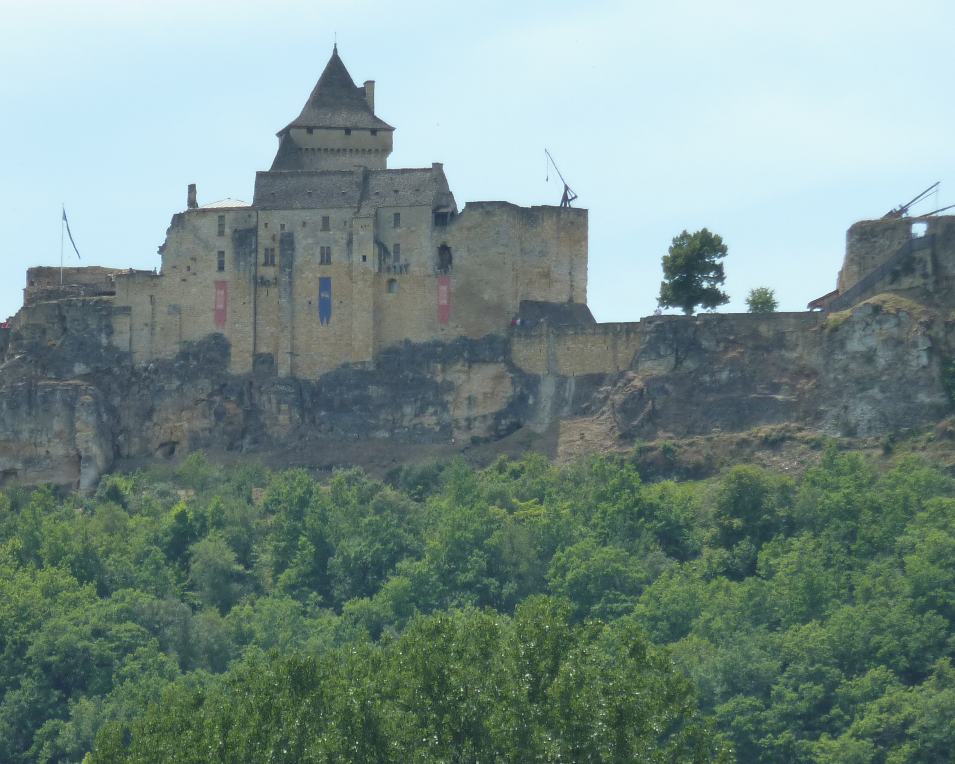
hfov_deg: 5.1
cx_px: 321
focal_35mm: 379
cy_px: 389
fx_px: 10711
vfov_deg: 4.1
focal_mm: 42.6
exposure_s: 1/400
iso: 125
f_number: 4.7
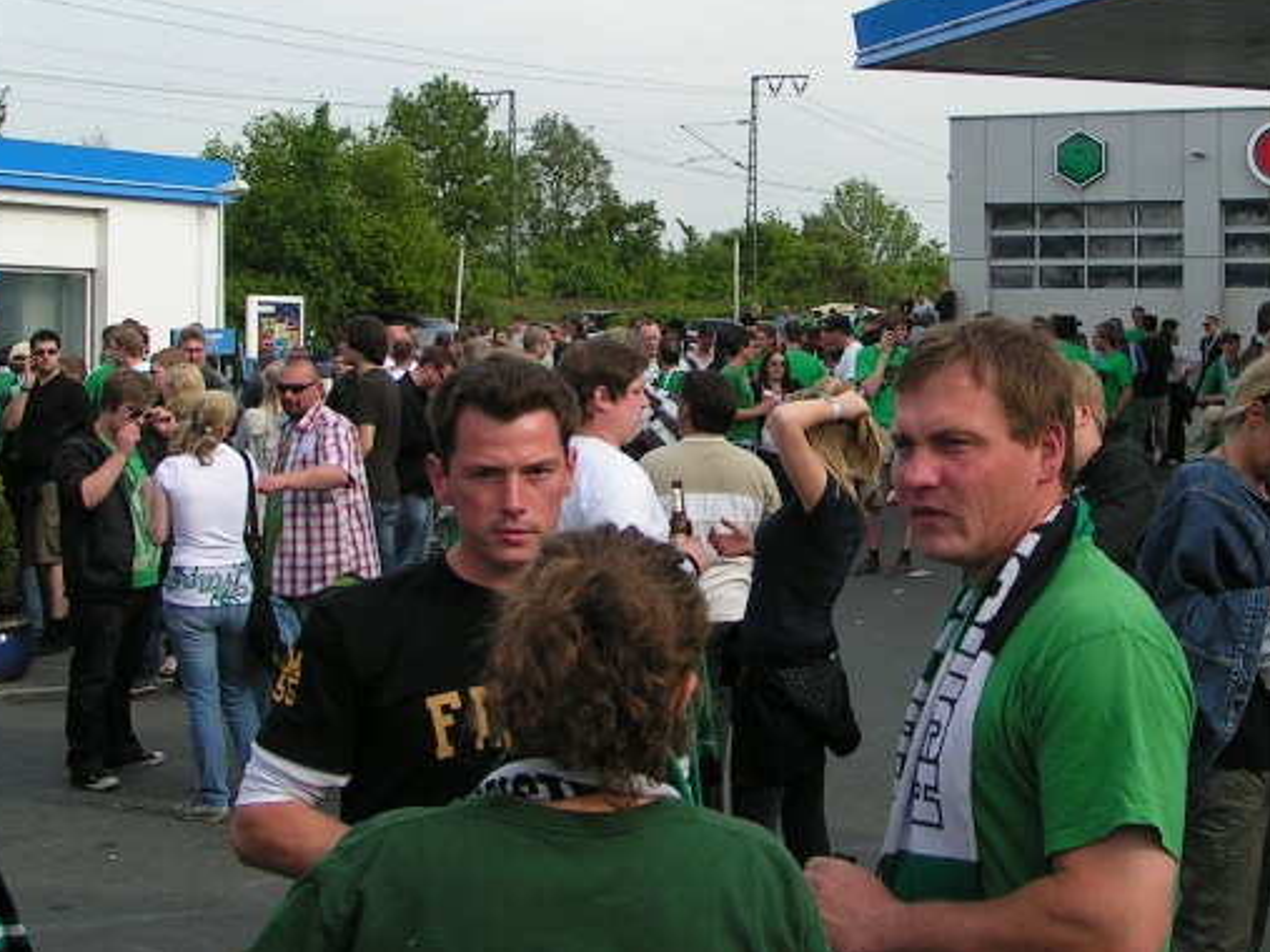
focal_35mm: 60
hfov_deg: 32.1
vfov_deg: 24.2
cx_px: 724
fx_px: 2201
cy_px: 276
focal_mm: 5.8
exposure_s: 1/250
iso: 50
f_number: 5.6
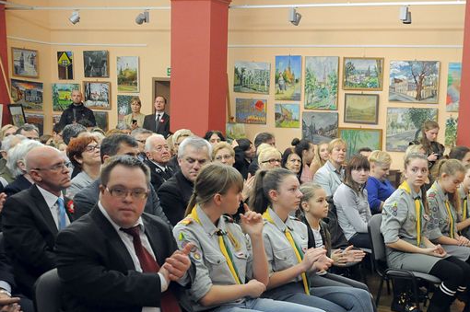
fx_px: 783
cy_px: 257
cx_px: 376
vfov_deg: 22.2
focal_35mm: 60
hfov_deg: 32.5
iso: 2000
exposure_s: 1/80
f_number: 4.5
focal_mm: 24
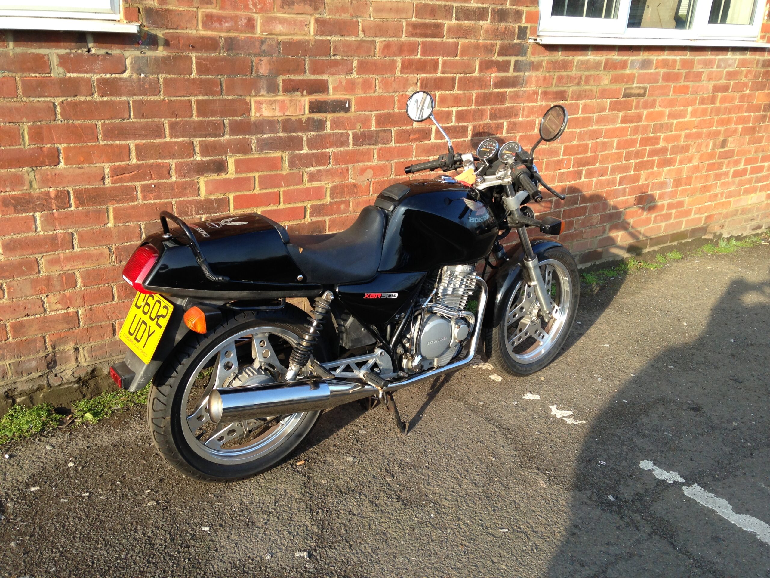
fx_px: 734
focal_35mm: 33
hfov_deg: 55.4
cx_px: 385
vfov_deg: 42.9
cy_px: 289
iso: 50
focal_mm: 4.12
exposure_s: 1/271
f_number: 2.4
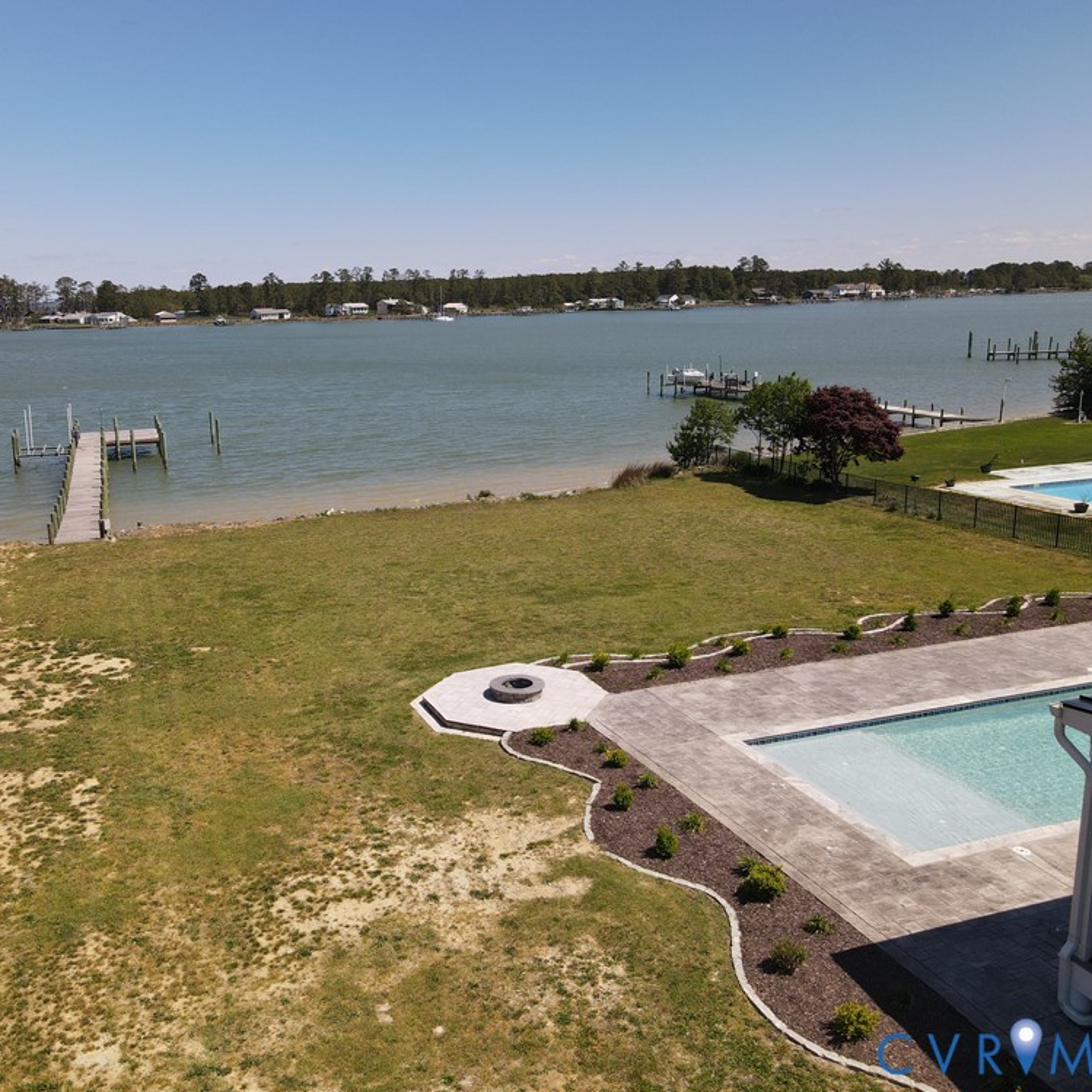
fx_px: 1035
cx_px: 429
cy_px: 534
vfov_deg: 55.6
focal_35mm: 29
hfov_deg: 55.2
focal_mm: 4.5
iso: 110
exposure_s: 1/15
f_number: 2.8
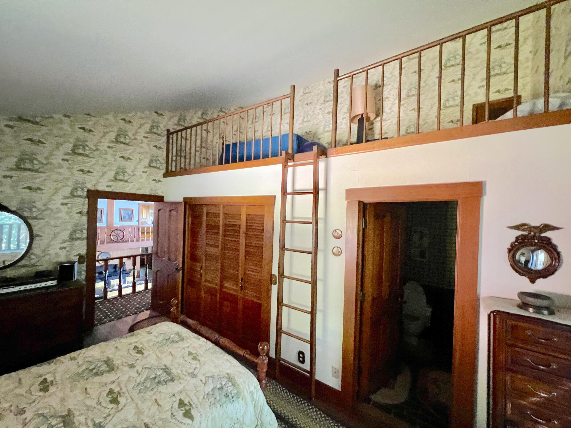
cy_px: 214
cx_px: 286
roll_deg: -0.4
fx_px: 214
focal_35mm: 13
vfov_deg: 89.9
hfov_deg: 106.2
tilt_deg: +0.3
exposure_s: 1/40
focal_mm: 1.57
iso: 640
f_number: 1.8
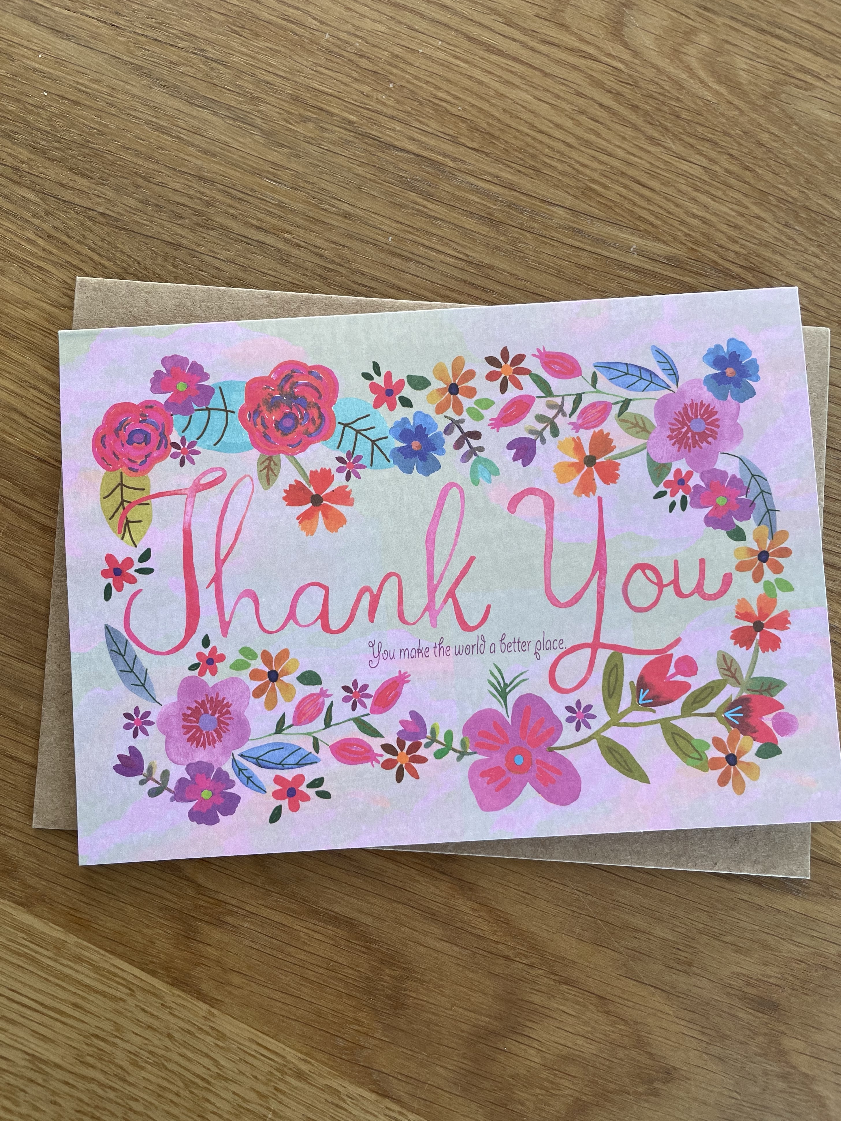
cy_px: 568
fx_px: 875
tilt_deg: -85.6
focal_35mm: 27
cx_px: 432
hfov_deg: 51.3
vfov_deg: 65.3
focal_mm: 4.2
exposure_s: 1/121
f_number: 1.6
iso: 64
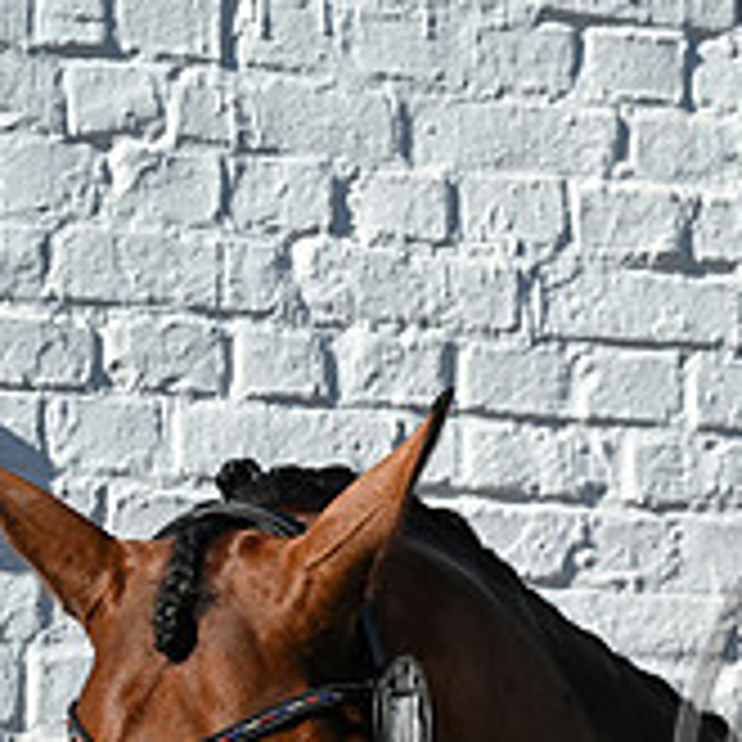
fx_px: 6742
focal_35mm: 278
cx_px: 1084
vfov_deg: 6.3
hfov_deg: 6.2
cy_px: 758
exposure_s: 1/1600
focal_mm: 93
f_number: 5.6
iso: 360
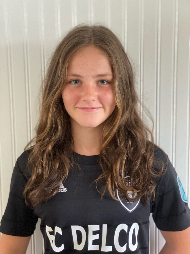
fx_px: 381
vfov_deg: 36.8
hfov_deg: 28.0
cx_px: 95
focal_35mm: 52
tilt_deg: -6.9
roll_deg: -0.5
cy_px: 127
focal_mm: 6
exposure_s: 1/30
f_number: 2
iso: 400
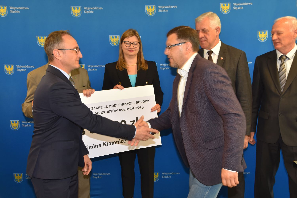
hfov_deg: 49.6
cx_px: 148
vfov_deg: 34.2
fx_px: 322
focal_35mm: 39
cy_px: 99
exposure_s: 1/60
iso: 560
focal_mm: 26
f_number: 4
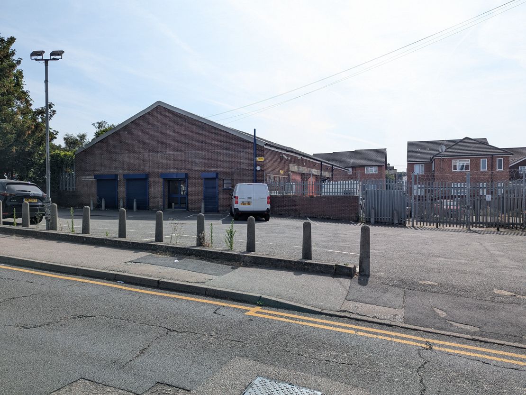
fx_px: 365
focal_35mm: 24
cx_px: 263
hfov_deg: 71.6
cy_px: 198
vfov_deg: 56.8
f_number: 1.85
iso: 47
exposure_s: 1/2096
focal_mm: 6.81
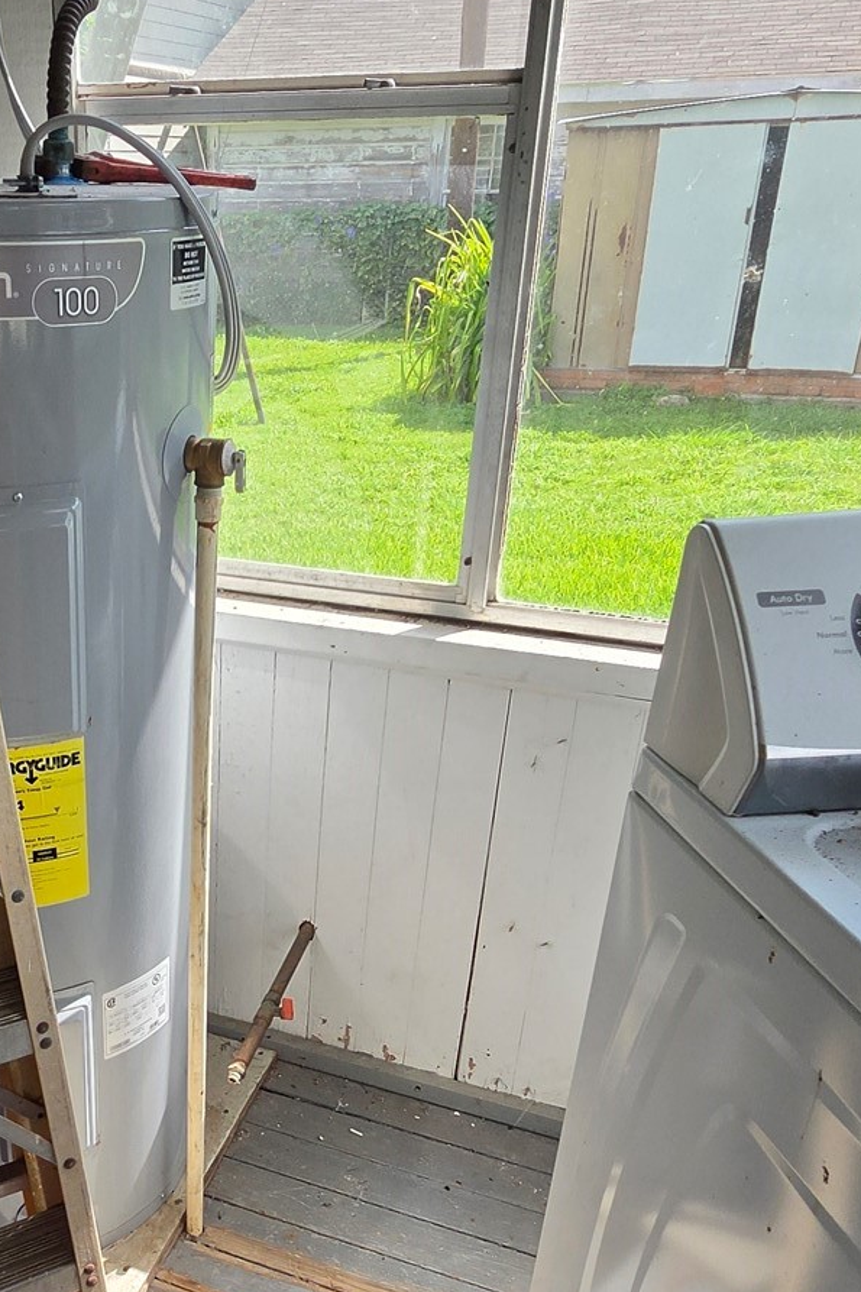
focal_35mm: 31
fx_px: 1112
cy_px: 864
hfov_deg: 40.3
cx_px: 152
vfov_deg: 58.9
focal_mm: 2.2
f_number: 2.2
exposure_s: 1/1325
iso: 100
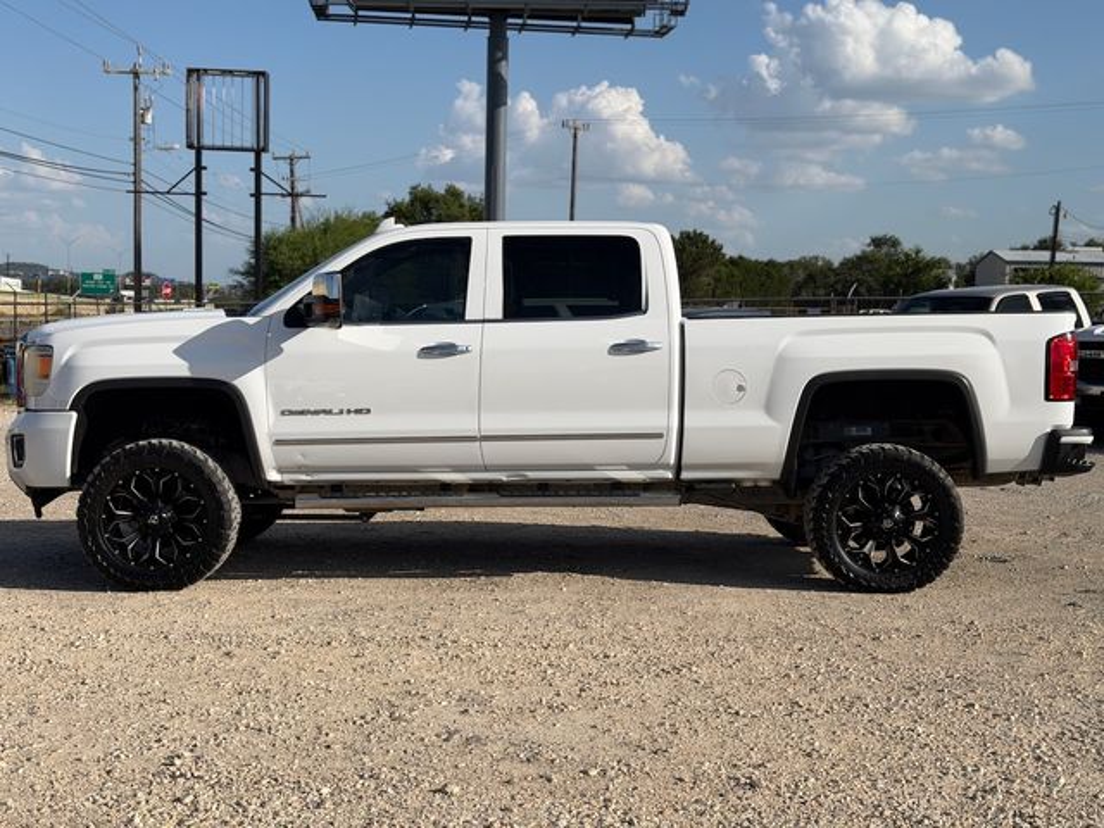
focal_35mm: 48
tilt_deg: -5.0
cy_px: 414
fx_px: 1531
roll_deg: -1.7
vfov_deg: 30.3
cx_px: 552
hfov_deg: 39.7
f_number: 1.78
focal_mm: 6.76
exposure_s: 1/8772
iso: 80
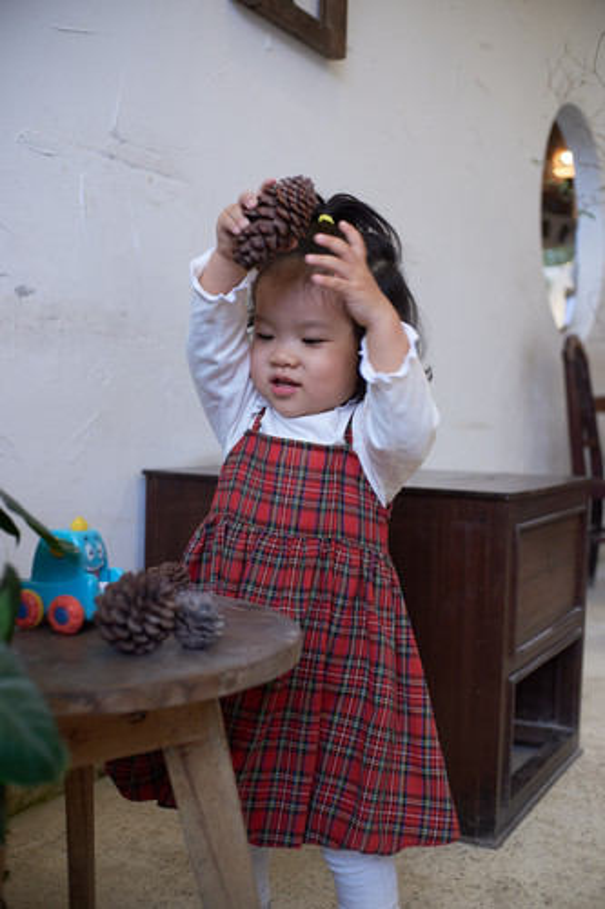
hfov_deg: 25.5
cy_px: 454
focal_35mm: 53
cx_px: 302
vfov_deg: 37.5
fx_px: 1337
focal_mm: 35
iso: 500
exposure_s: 1/180
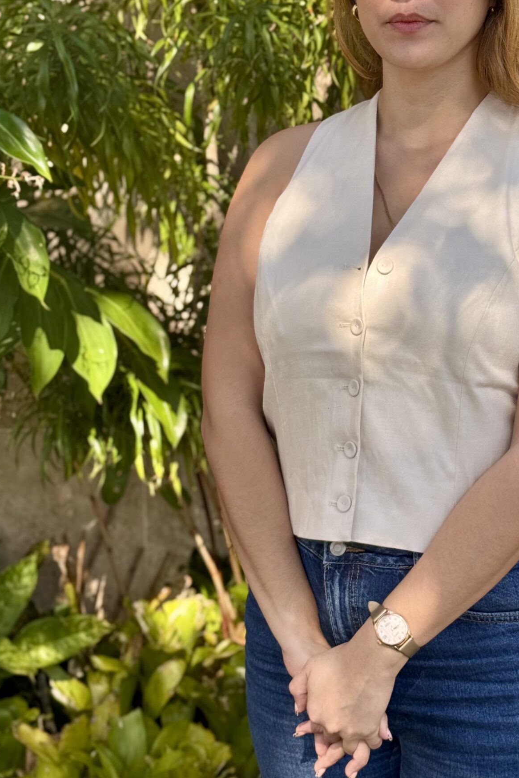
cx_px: 392
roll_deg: +0.6
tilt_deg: -8.2
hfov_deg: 18.5
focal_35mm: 73
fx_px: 1579
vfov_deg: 27.6
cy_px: 295
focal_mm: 6.76
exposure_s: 1/439
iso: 64
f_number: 1.78
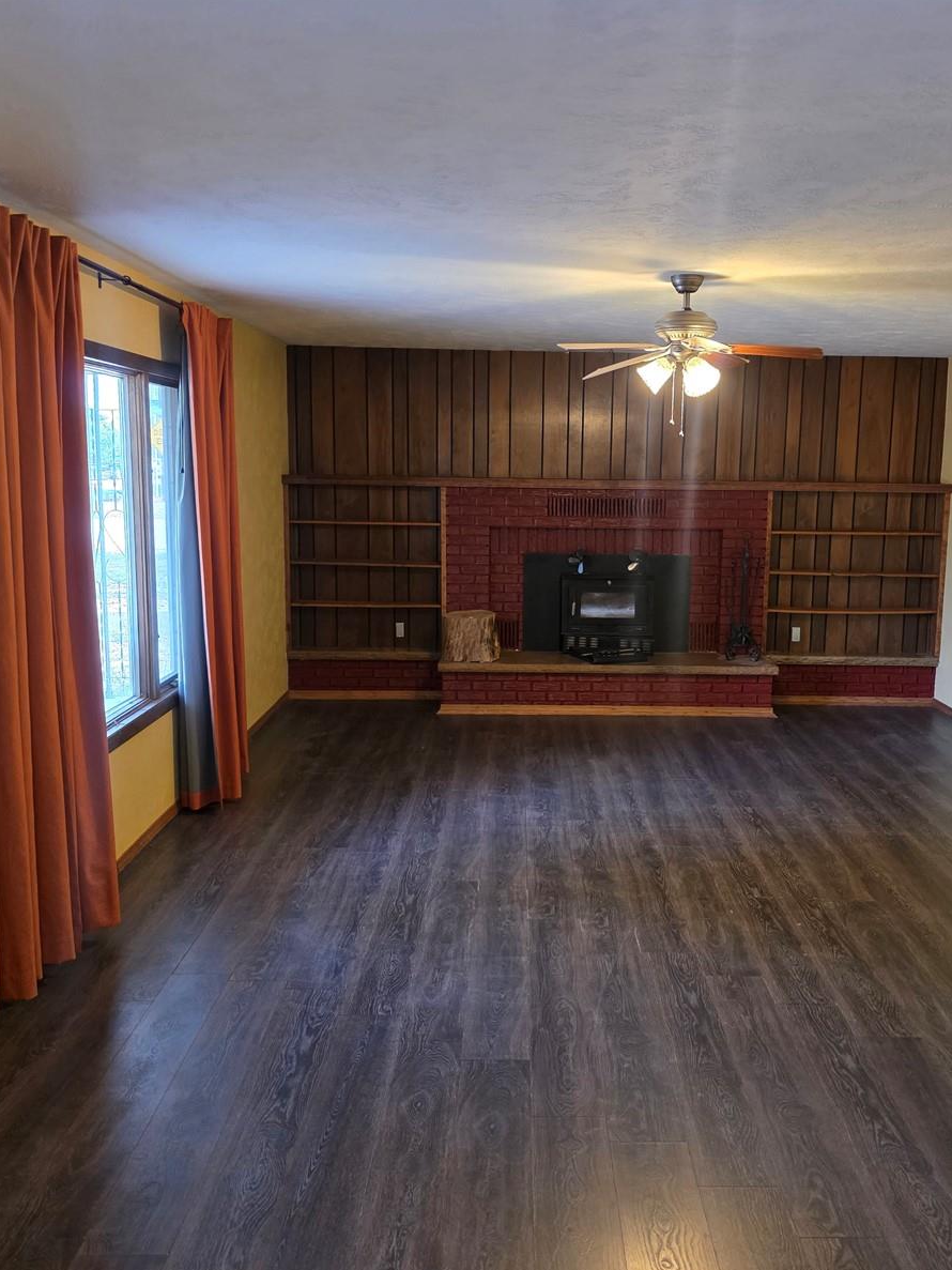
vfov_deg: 58.4
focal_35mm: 31
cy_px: 636
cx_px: 543
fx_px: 1137
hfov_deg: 45.3
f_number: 1.7
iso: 500
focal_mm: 6.3
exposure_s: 1/120
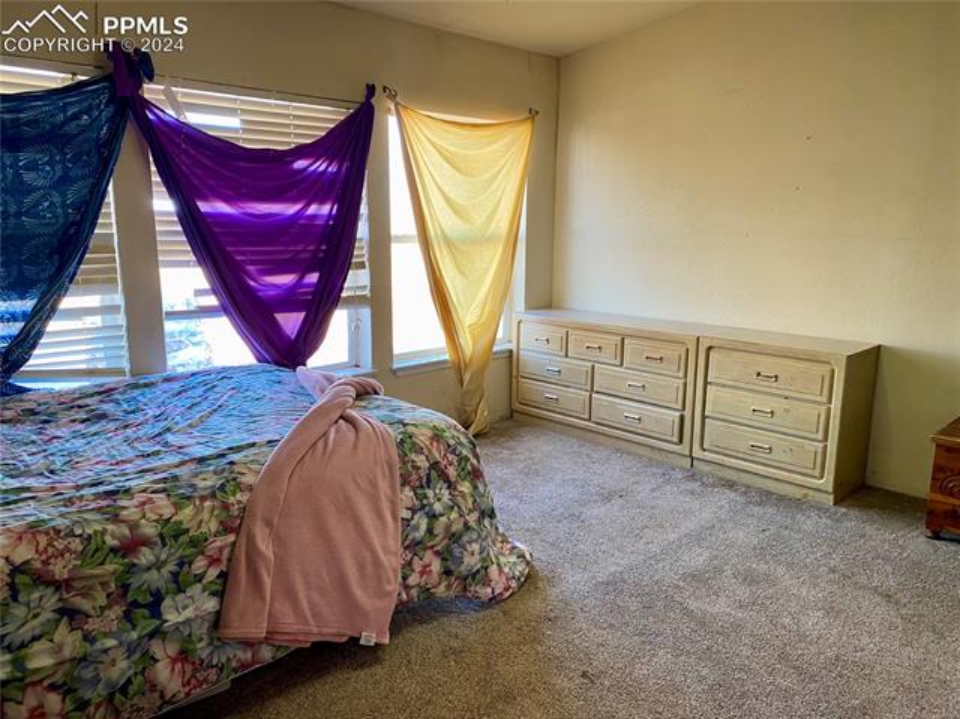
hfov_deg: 67.3
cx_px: 480
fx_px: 721
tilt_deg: -10.8
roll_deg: -0.6
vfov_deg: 53.0
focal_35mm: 26
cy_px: 360
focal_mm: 4.25
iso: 80
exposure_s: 1/60
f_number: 1.8
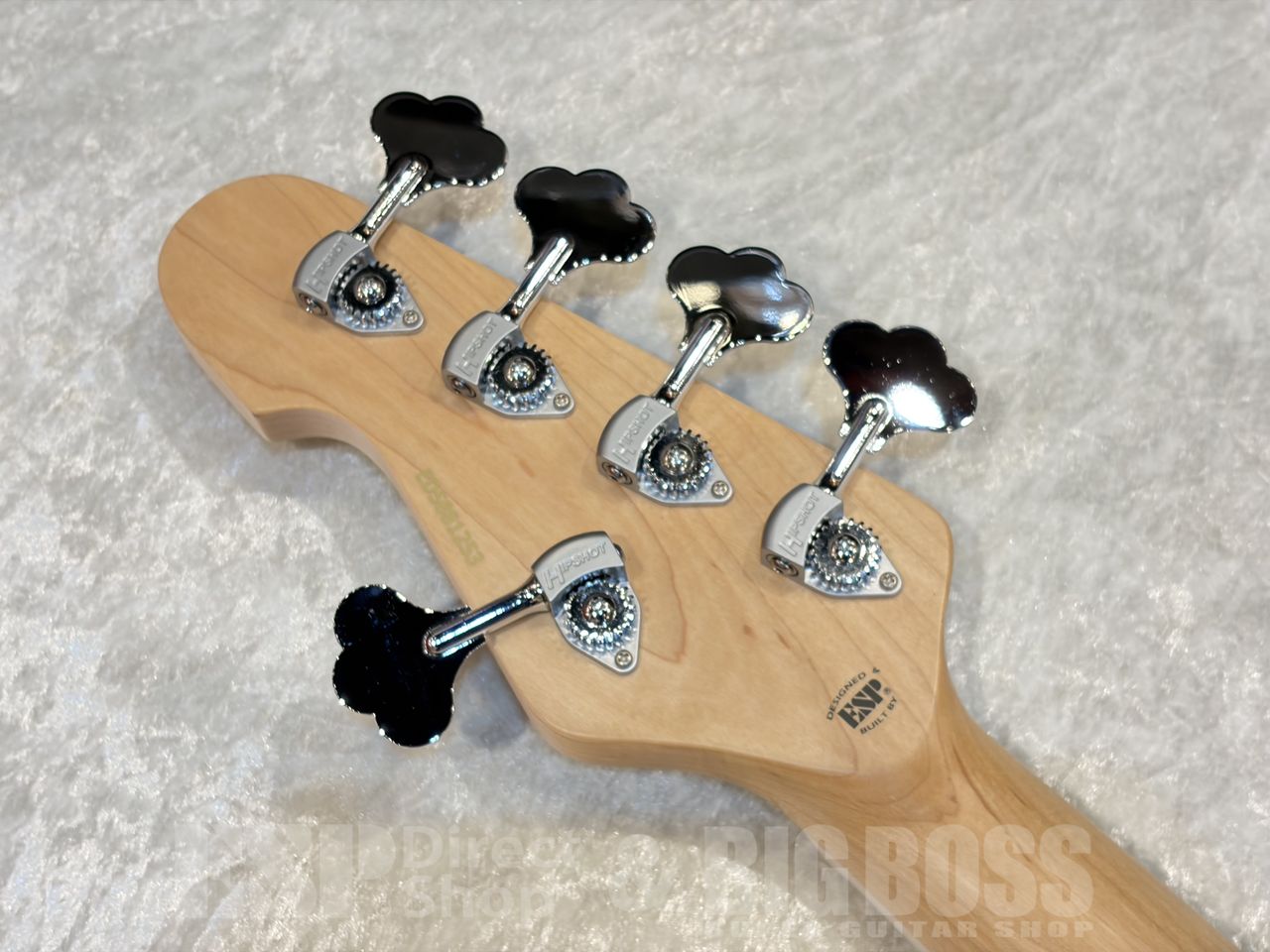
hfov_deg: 36.8
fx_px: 1908
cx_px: 635
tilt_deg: -66.1
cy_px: 476
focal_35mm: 52
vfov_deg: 28.0
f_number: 1.6
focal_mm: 5.96
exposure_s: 1/40
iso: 100
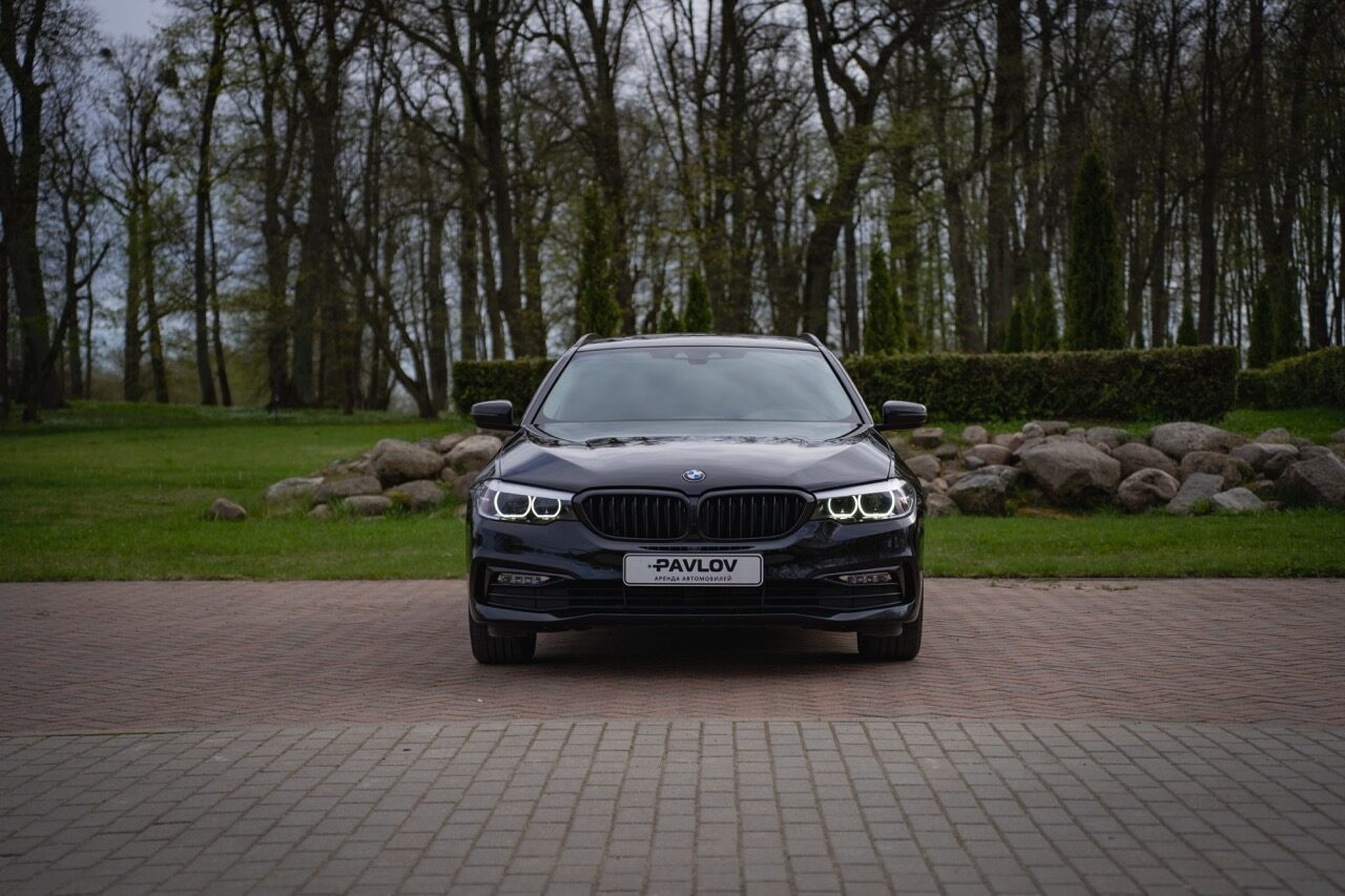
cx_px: 672
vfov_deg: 24.2
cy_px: 448
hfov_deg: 35.6
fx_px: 2092
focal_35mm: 56
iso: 100
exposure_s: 1/2500
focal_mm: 56
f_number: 2.8
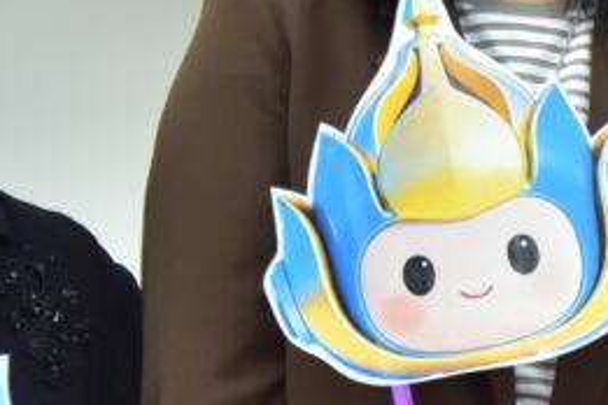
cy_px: 233
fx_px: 8275
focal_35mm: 490
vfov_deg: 2.8
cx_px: 1151
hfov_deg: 4.2
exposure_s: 1/200
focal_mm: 125
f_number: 5.6
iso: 4000
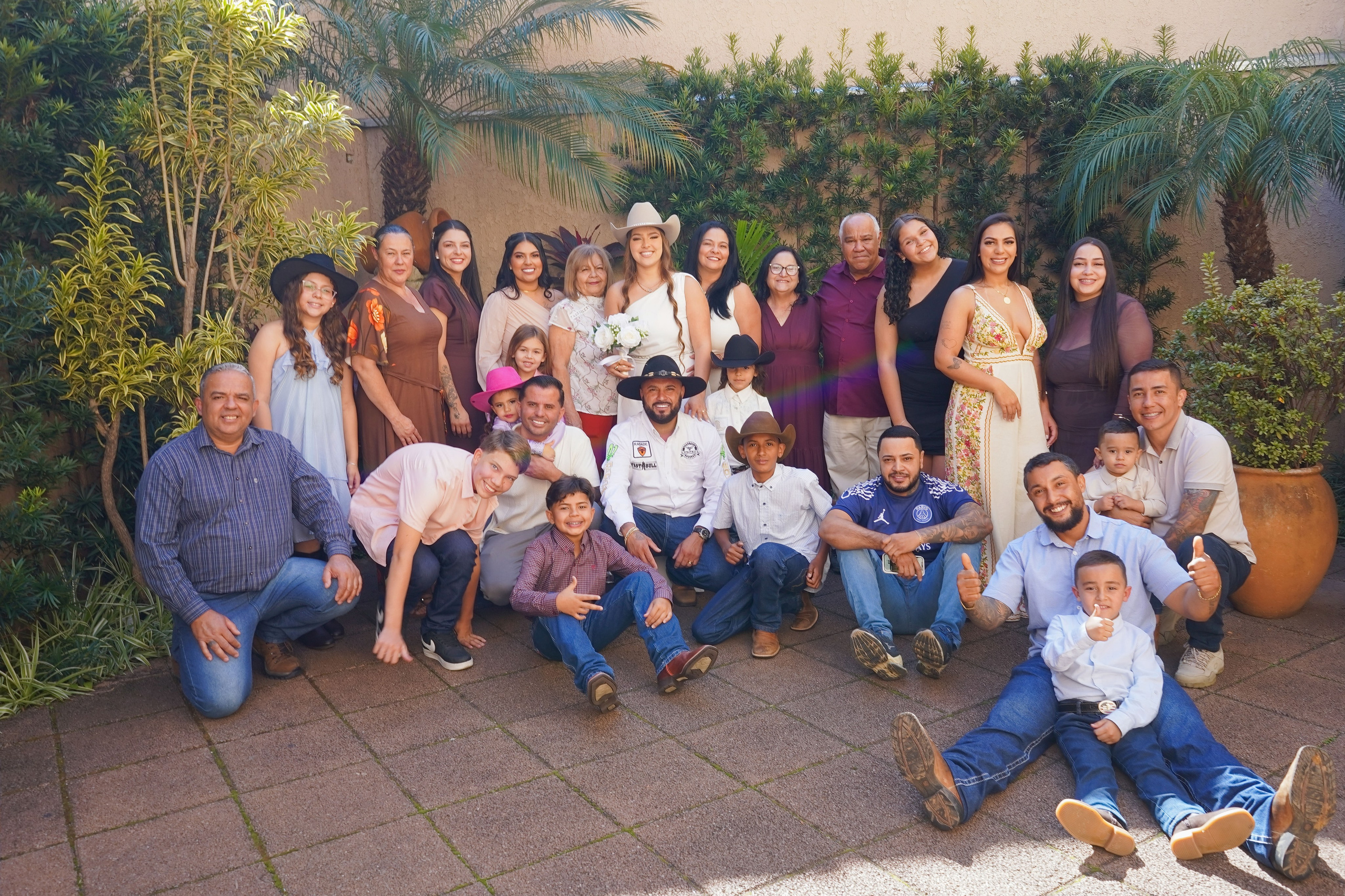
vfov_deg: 46.4
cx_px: 672
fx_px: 1046
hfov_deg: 65.5
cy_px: 448
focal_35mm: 28
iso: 200
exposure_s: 1/100
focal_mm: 28
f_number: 5.6
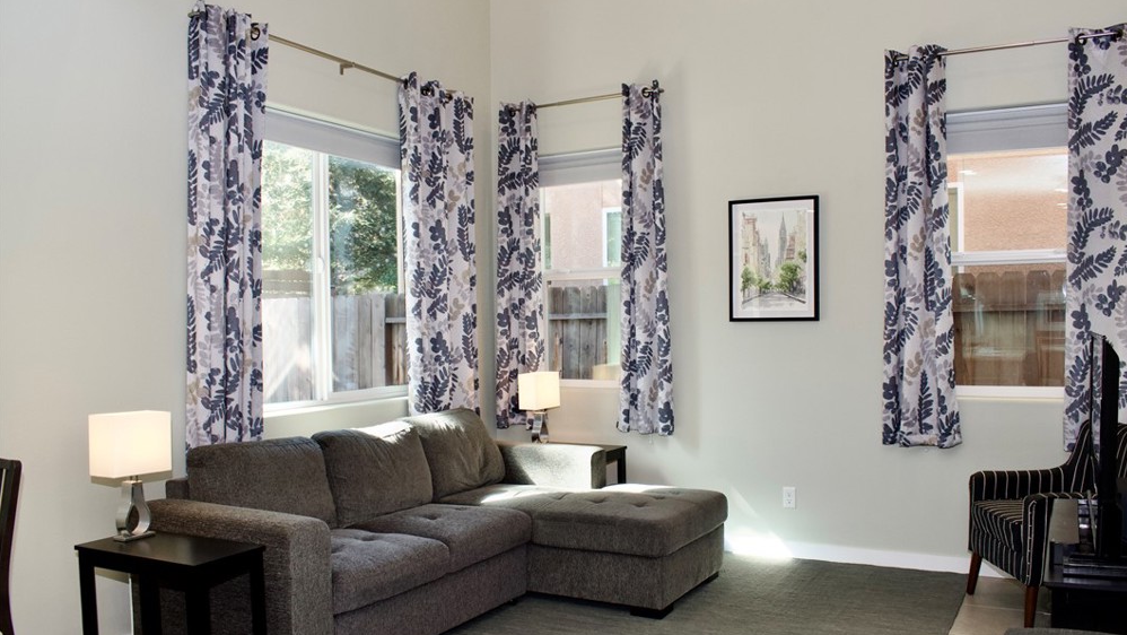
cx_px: 576
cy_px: 363
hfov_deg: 66.0
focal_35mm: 29
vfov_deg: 40.1
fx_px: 867
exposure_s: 1/60
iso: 800
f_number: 8
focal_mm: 18
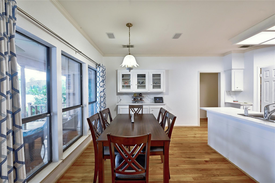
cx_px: 138
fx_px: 107
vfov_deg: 81.1
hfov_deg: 104.3
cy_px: 92
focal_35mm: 14
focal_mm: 14
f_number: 8
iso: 400
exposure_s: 1/6
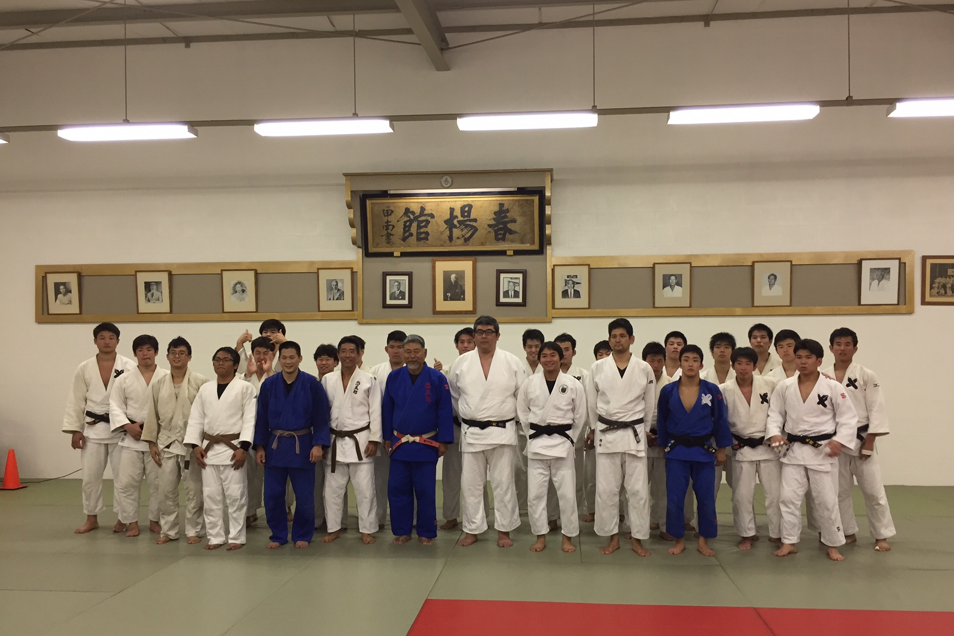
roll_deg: -0.8
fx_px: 822
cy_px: 345
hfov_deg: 60.3
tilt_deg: +0.5
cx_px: 484
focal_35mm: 31
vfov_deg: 42.3
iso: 80
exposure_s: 1/30
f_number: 2.2
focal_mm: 4.15
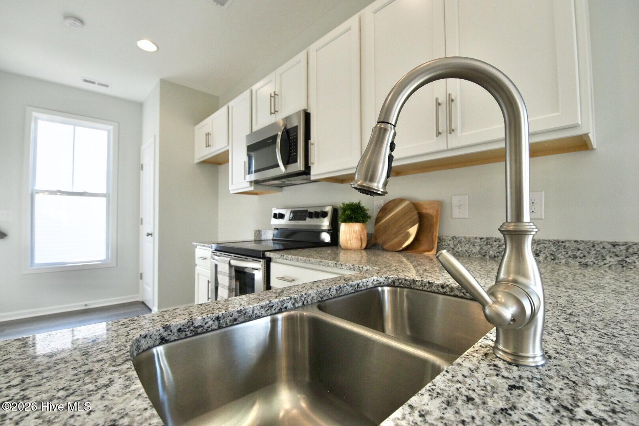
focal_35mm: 15
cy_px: 213
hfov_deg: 100.4
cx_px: 320
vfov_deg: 77.3
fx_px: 266
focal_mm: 10
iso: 200
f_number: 5.6
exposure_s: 1/125
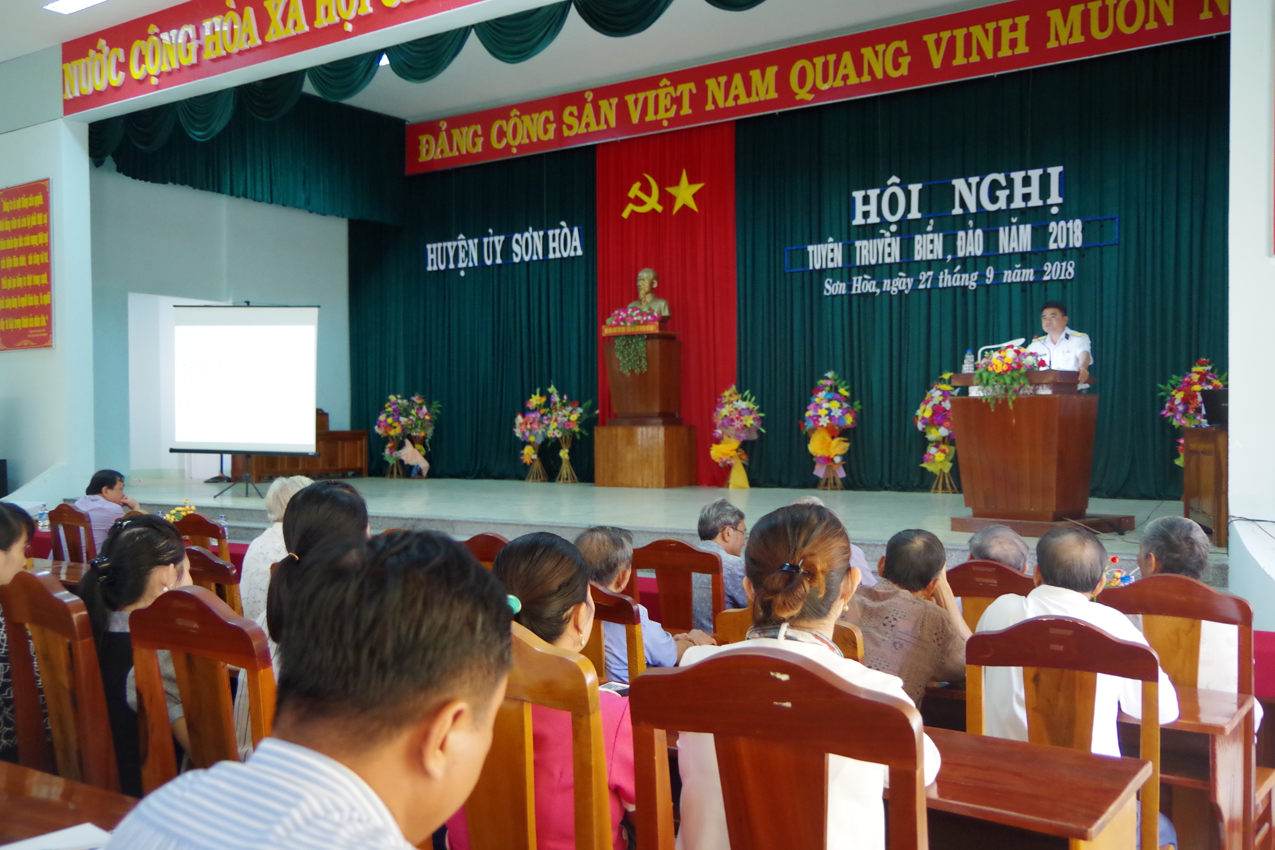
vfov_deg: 42.3
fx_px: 1098
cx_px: 638
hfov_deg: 60.3
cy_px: 425
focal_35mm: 31
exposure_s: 1/50
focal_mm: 21
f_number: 4
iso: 1600
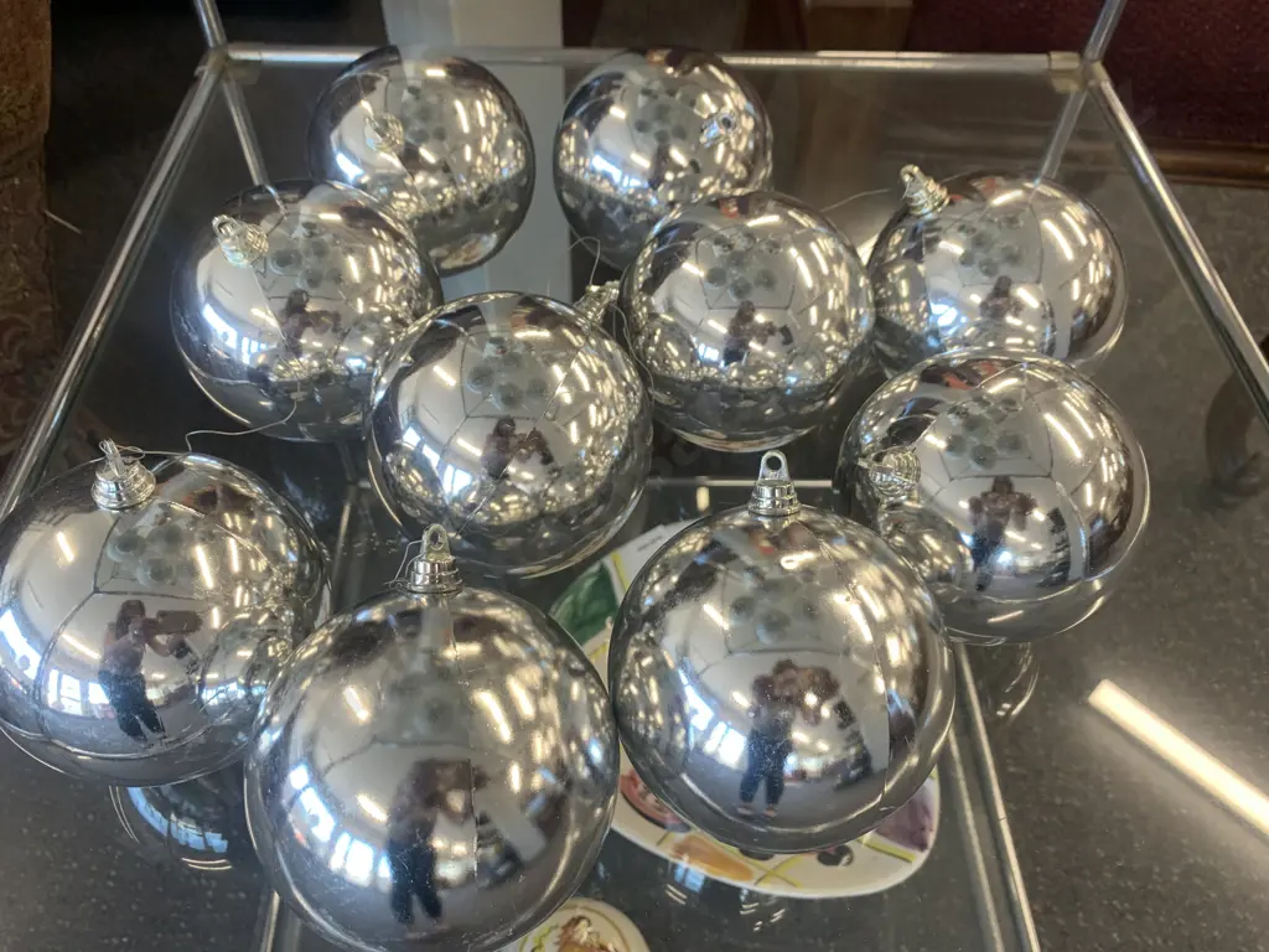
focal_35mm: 26
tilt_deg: -52.1
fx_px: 953
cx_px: 634
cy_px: 476
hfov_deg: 67.3
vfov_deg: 53.1
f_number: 1.8
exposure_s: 1/100
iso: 64
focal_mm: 4.25
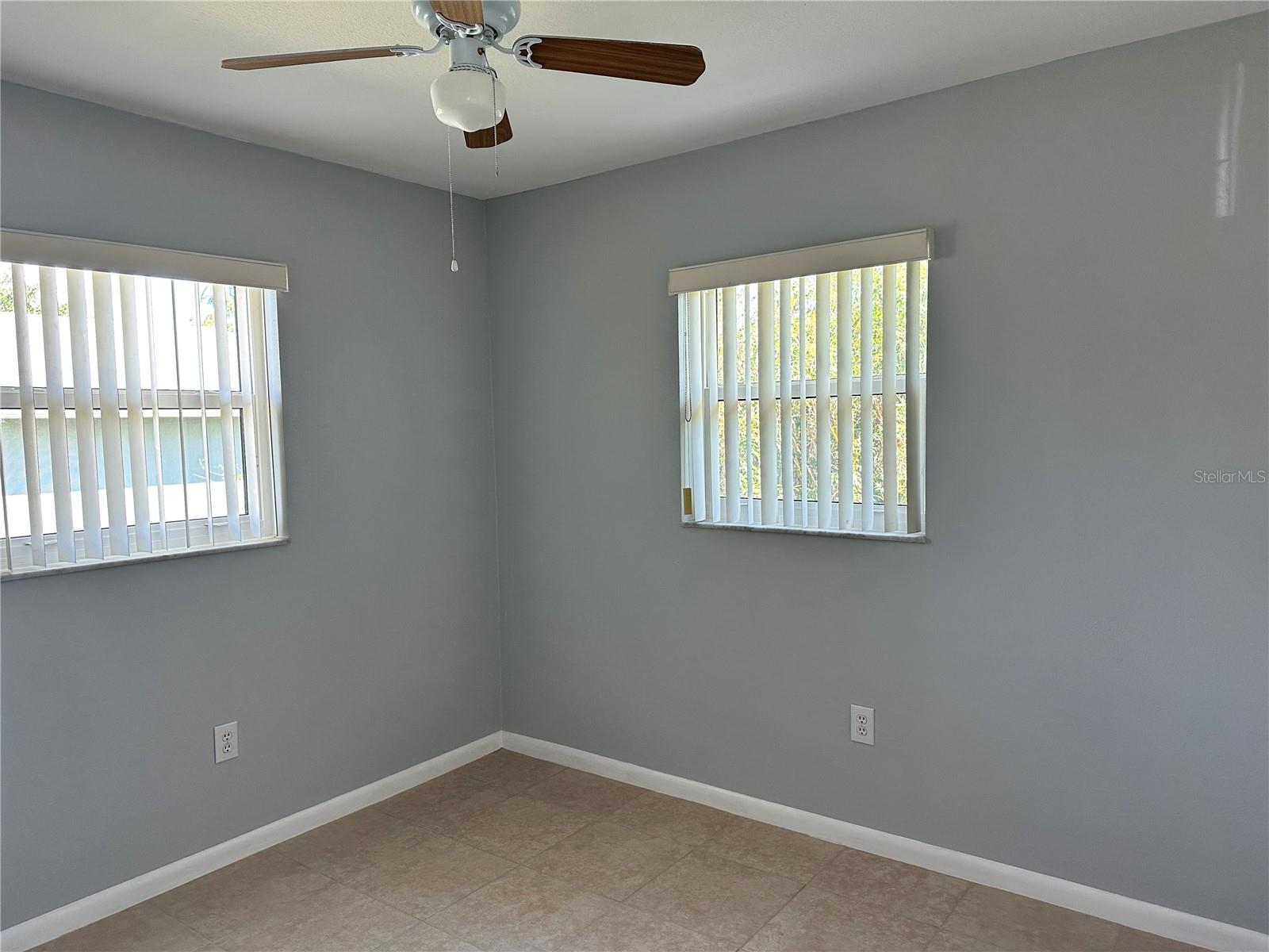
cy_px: 476
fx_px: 880
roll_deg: +1.5
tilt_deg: -3.1
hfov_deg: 71.6
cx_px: 634
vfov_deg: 56.8
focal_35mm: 24
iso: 160
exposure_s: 1/120
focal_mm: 6.86
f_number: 1.78
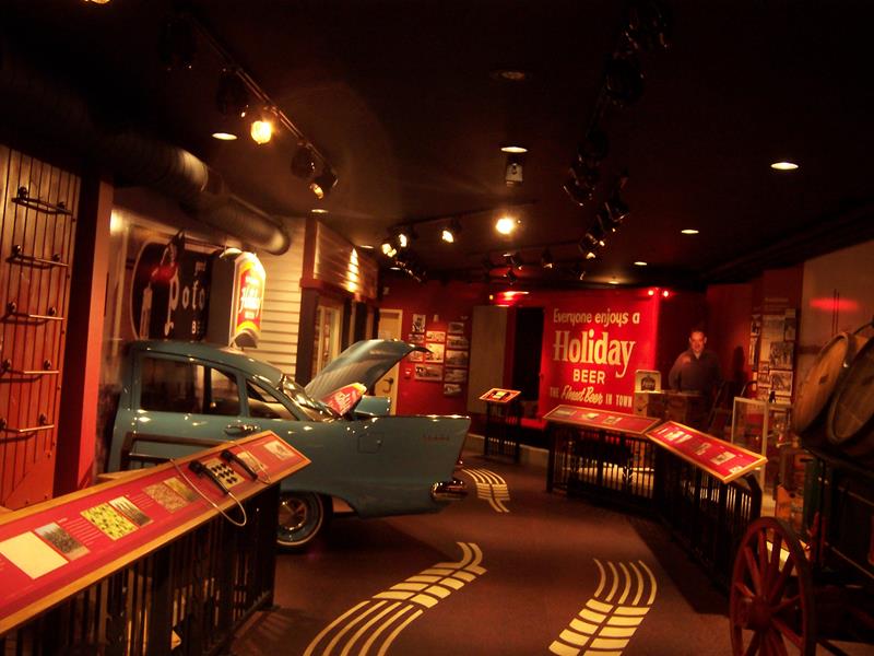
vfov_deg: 39.7
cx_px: 437
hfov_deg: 51.4
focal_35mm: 36
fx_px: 909
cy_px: 328
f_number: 2.8
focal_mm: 5.6
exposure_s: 1/8
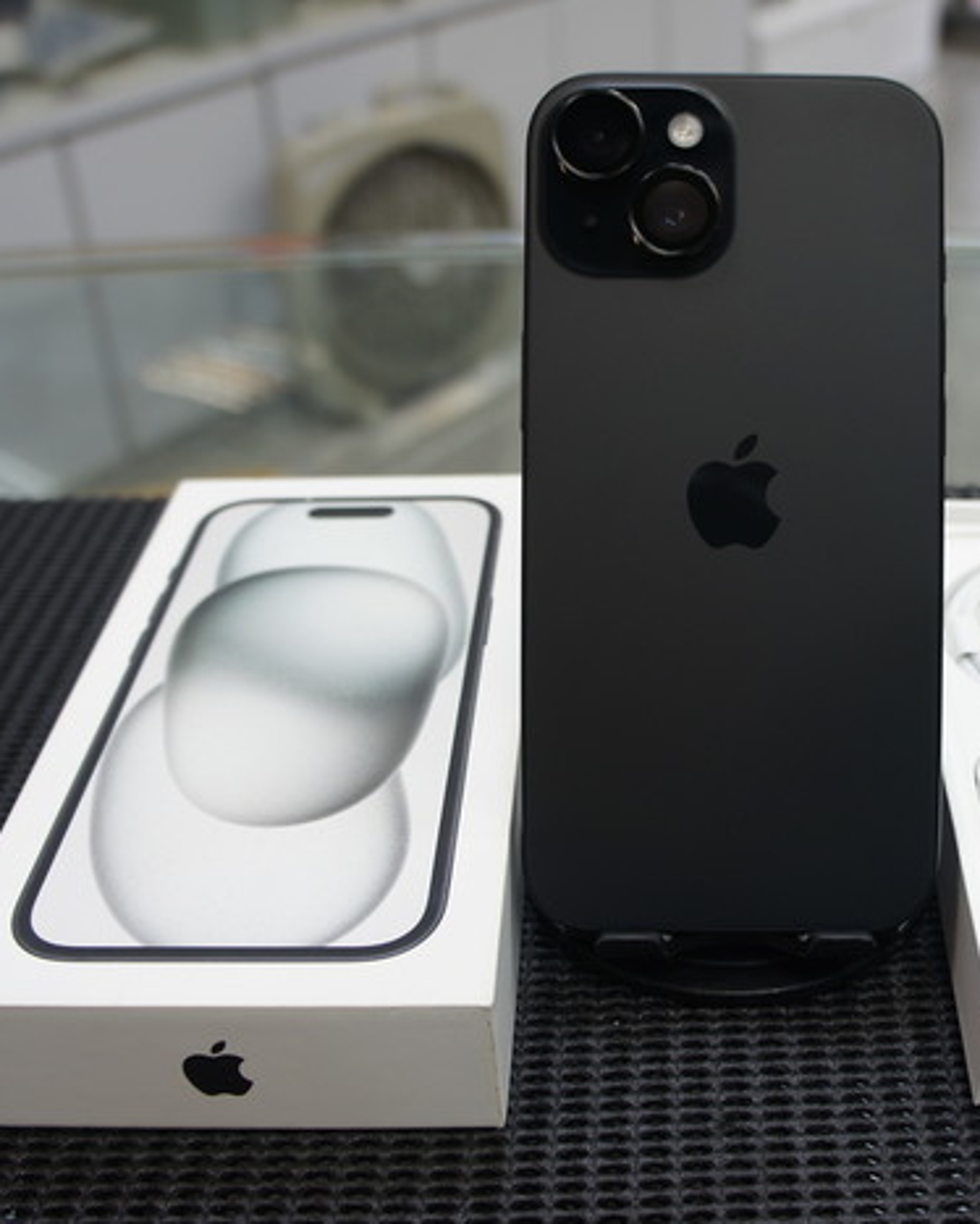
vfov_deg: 46.8
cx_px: 726
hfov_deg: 37.4
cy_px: 600
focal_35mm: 39
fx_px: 1413
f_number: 4
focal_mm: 18
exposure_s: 1/40
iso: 200
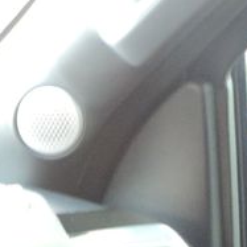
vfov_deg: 11.0
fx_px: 1171
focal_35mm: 145
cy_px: 483
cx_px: -30
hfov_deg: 11.8
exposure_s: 1/30
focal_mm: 4.3
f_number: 3
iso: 400
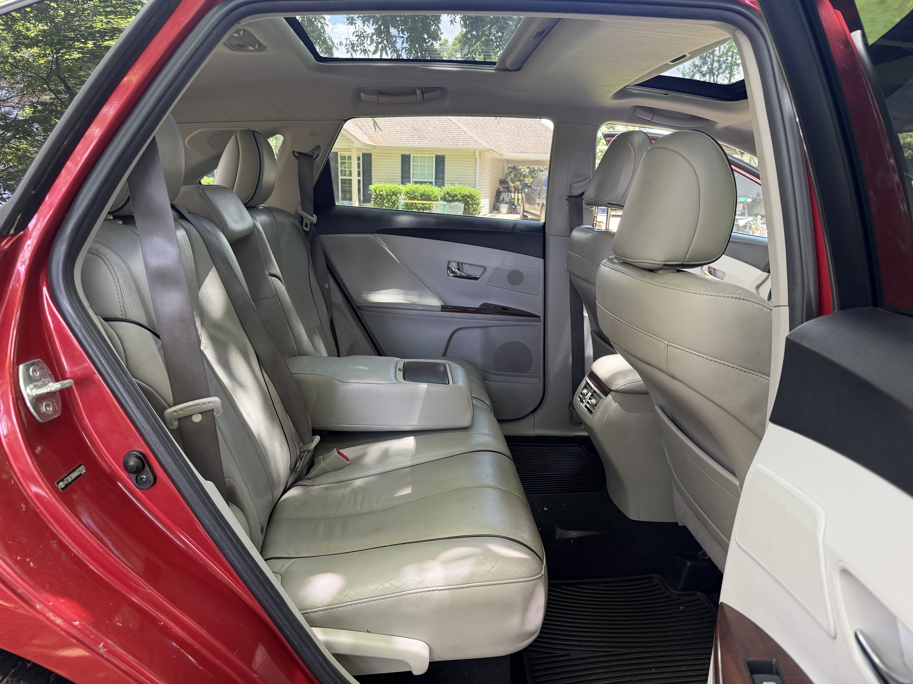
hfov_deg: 71.6
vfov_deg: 56.8
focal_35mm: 24
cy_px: 342
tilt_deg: -14.1
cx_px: 456
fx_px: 633
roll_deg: -1.5
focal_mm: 6.76
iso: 160
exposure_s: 1/121
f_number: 1.78
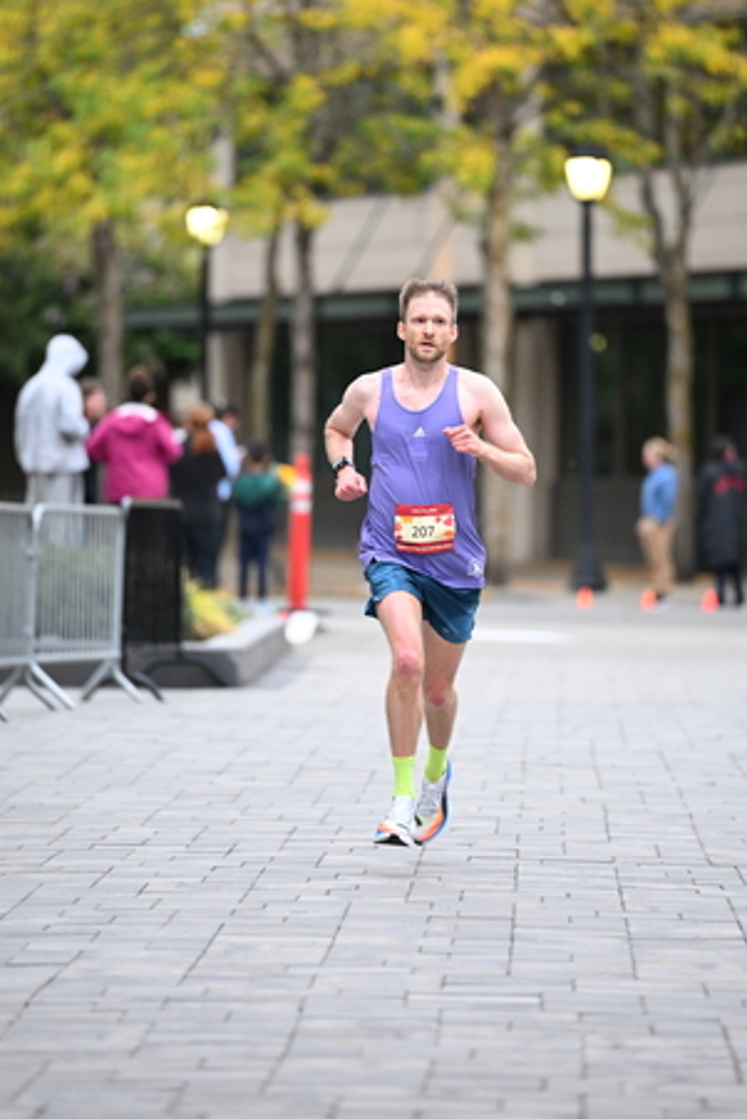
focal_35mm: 244
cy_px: 449
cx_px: 431
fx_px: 7588
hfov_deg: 5.6
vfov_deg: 8.4
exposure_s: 1/800
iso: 1600
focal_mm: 200
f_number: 2.8
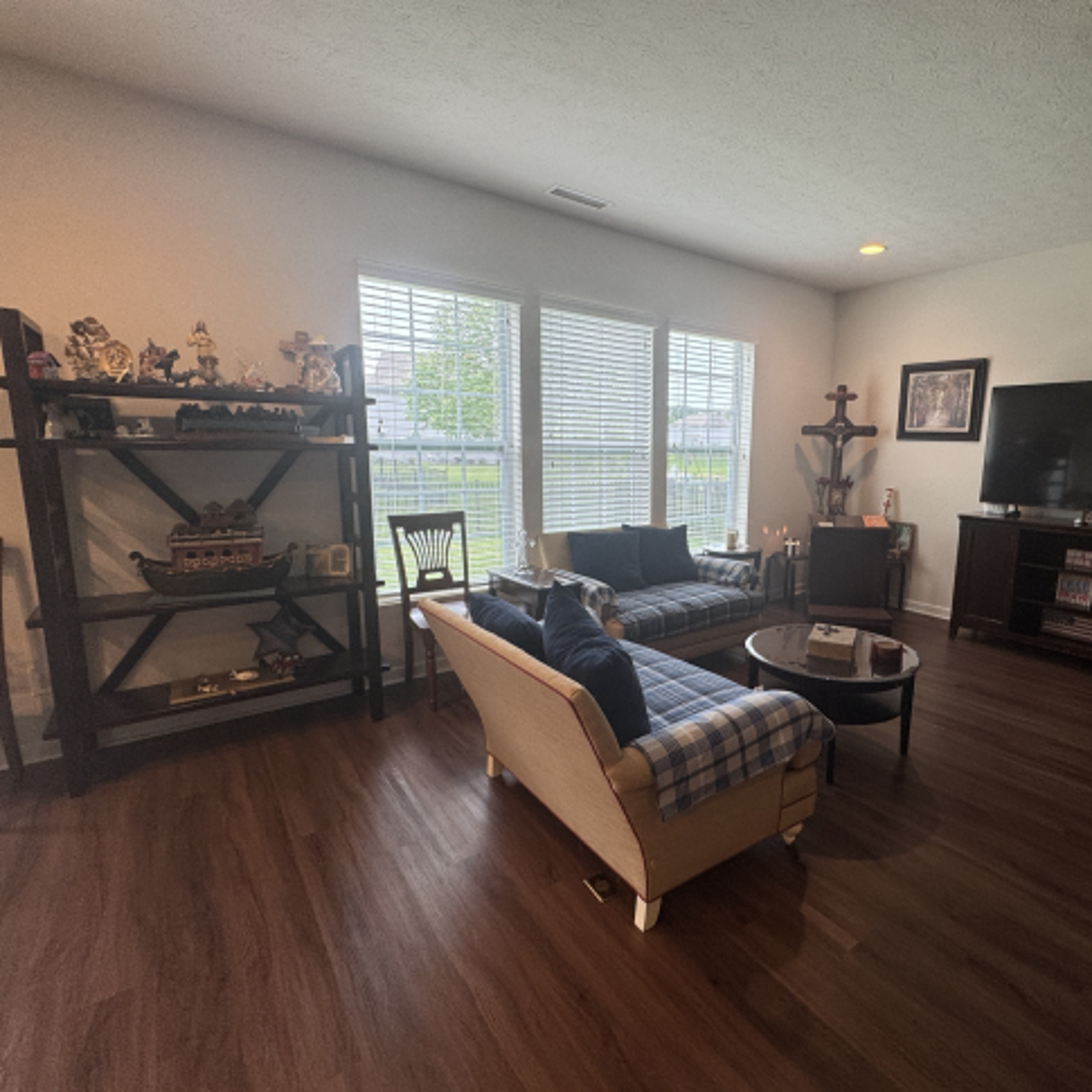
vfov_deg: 84.0
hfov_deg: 83.1
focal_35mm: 17
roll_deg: -0.5
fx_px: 607
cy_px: 540
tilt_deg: -9.9
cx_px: 650
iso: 125
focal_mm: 2.22
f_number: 2.2
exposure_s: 1/120
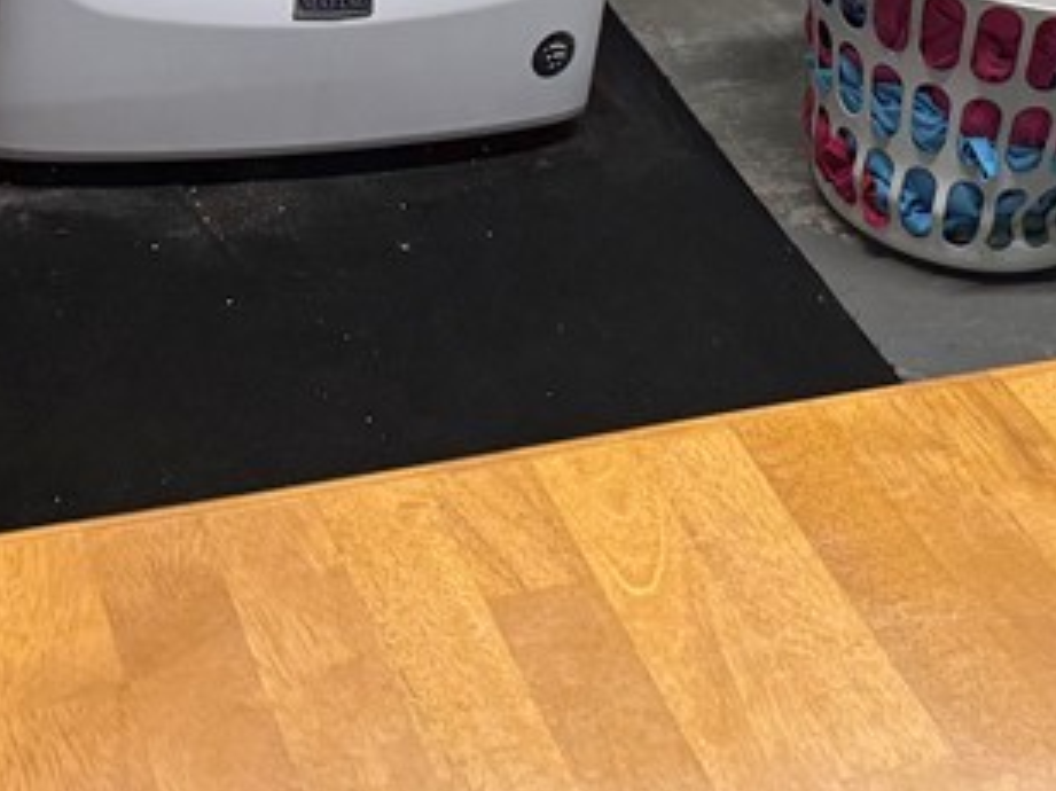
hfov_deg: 24.3
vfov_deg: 16.4
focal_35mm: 80
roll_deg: -7.2
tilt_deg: -12.1
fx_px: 2440
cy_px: -475
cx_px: 740
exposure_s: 1/120
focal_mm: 6.76
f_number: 1.78
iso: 200
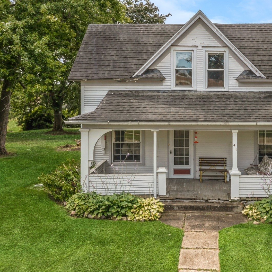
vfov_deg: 46.0
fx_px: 320
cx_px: 193
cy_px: 136
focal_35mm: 36
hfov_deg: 45.0
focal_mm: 10.26
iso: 100
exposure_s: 1/100
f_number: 10
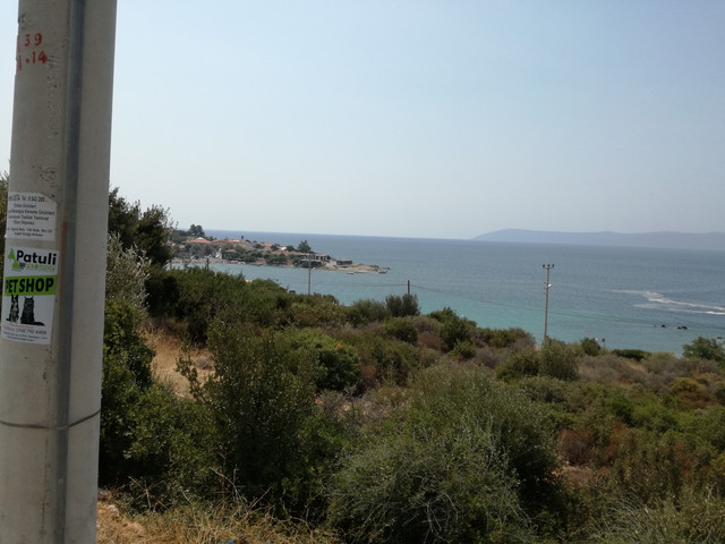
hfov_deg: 65.3
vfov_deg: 51.4
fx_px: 565
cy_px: 272
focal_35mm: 27
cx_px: 362
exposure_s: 1/2387
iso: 50
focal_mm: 3.79
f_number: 2
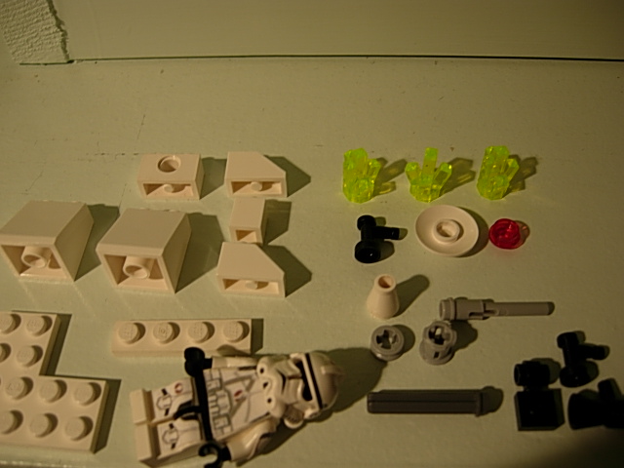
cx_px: 312
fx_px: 649
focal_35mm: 36
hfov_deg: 51.4
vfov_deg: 39.7
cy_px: 234
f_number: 2.7
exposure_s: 1/14.6
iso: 50
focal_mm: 7.5
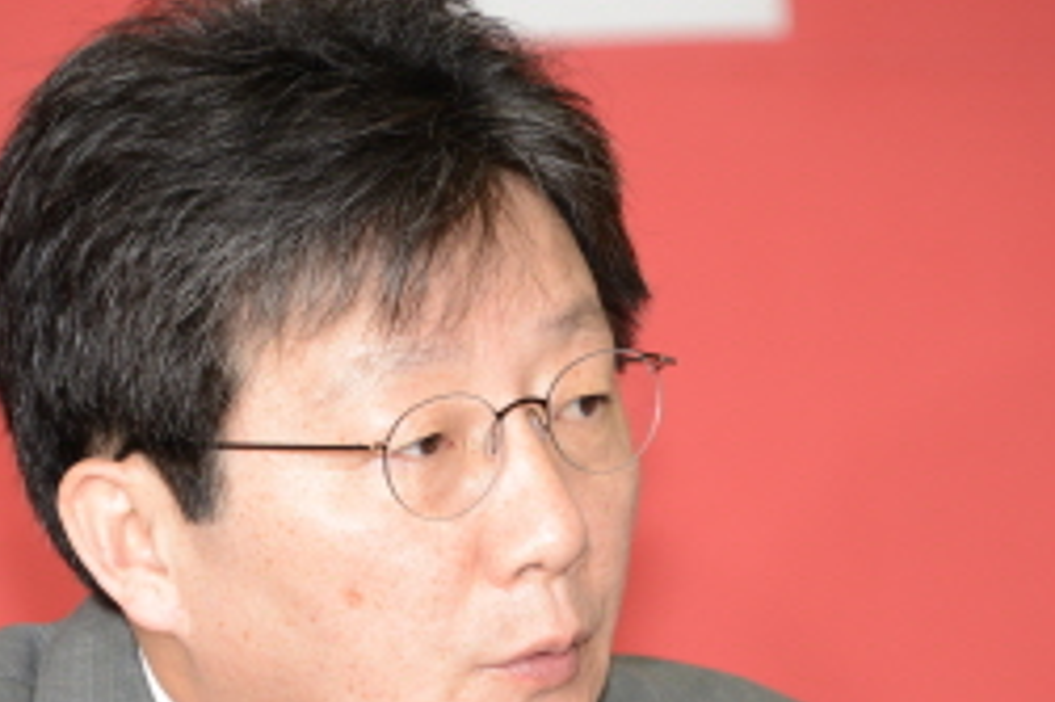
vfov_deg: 2.3
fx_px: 17483
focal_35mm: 597
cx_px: 437
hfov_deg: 3.5
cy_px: 637
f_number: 6.3
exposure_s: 1/60
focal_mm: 300
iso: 640
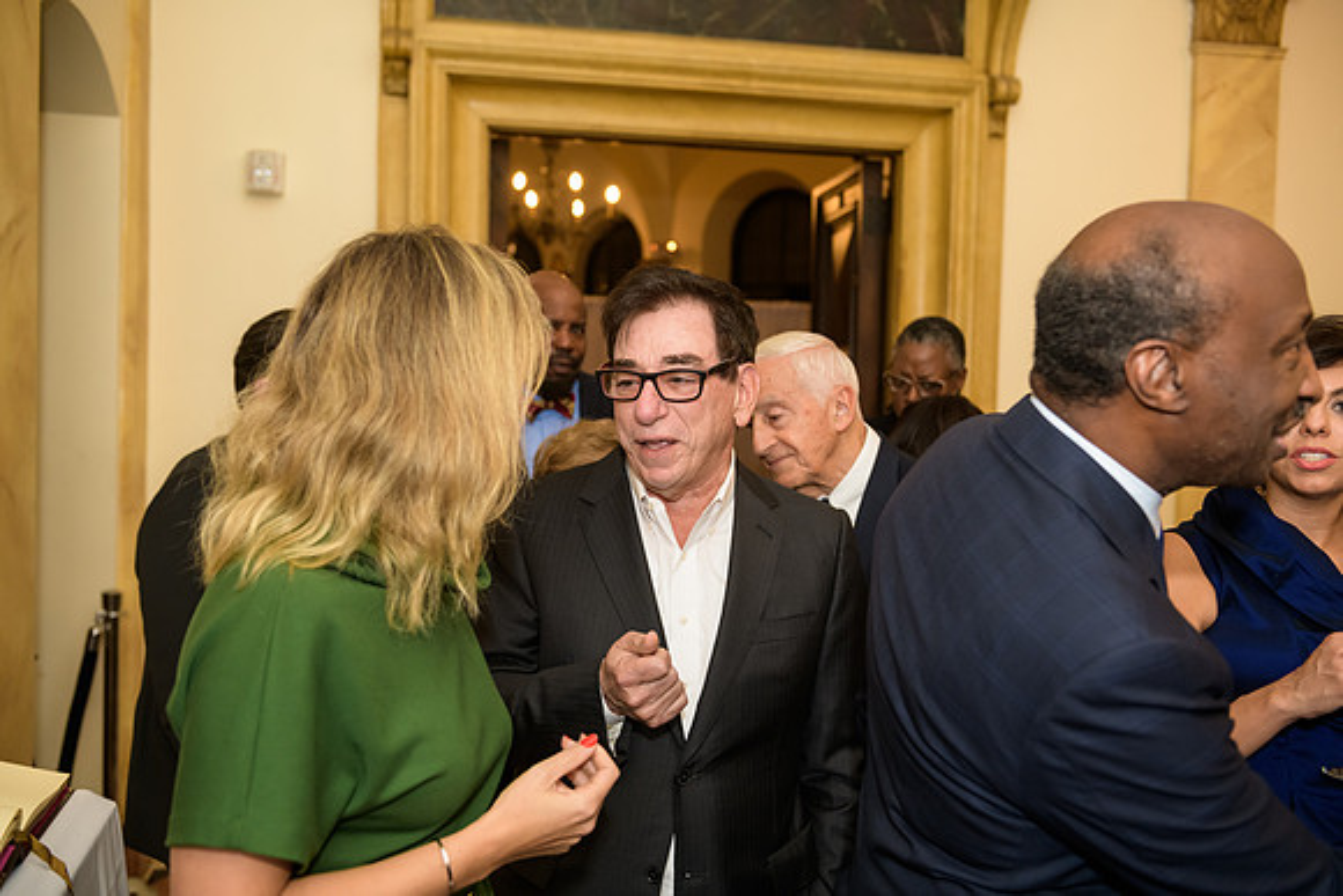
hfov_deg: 53.1
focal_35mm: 36
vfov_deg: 36.9
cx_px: 672
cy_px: 448
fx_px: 1343
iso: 1000
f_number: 3.2
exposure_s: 1/125
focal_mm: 36
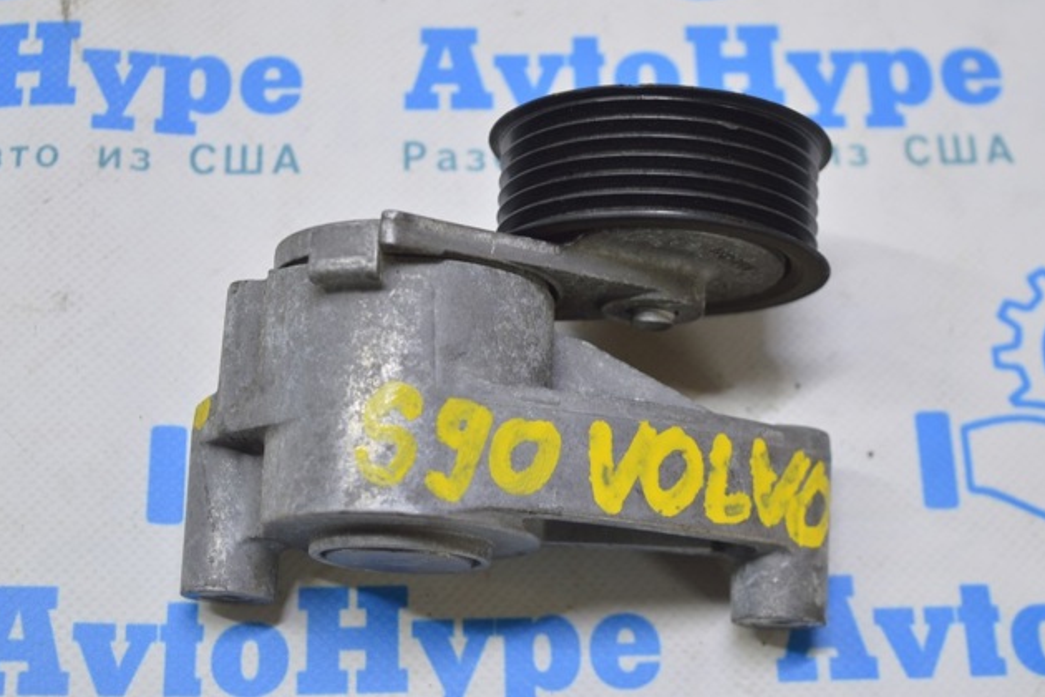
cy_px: 346
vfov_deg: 19.5
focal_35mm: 70
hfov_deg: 28.8
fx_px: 2032
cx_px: 524
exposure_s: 1/20
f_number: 5.6
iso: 400
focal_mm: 46
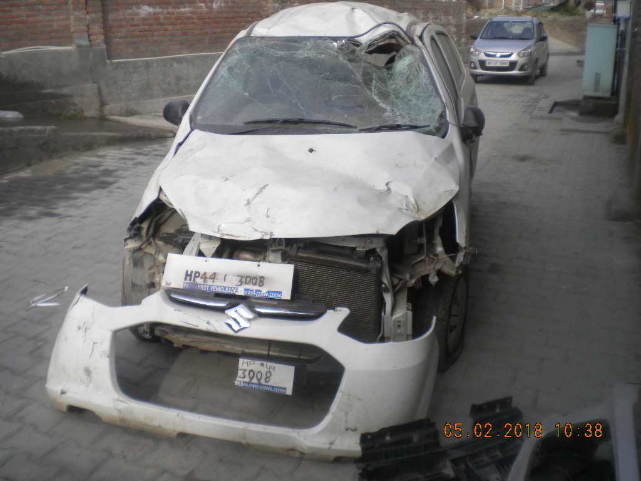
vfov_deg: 40.7
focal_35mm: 35
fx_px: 648
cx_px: 320
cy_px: 240
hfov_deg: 52.6
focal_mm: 6.3
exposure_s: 1/282
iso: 80
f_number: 4.6
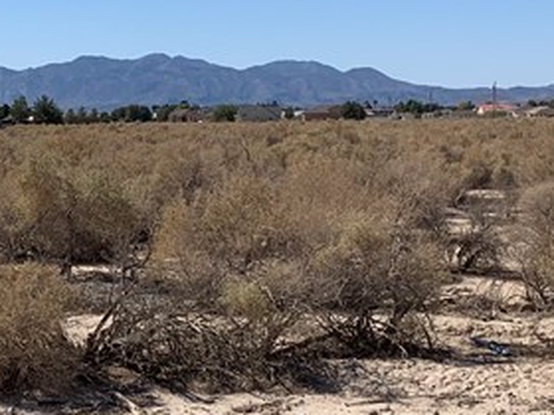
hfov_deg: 20.2
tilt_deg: -6.6
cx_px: 38
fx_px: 1520
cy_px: 271
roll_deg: +0.7
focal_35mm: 95
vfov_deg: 15.5
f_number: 1.8
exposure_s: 1/4098
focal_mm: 4.25
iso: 25
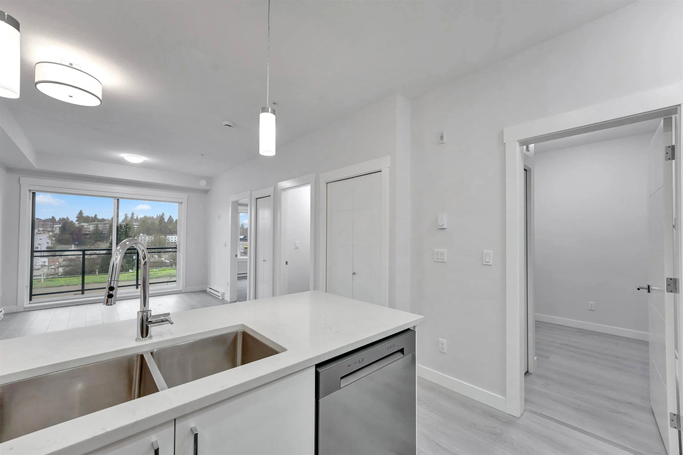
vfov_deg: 81.2
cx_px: 342
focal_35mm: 14
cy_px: 228
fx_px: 266
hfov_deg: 104.3
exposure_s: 1/25
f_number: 8
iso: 400
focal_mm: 14
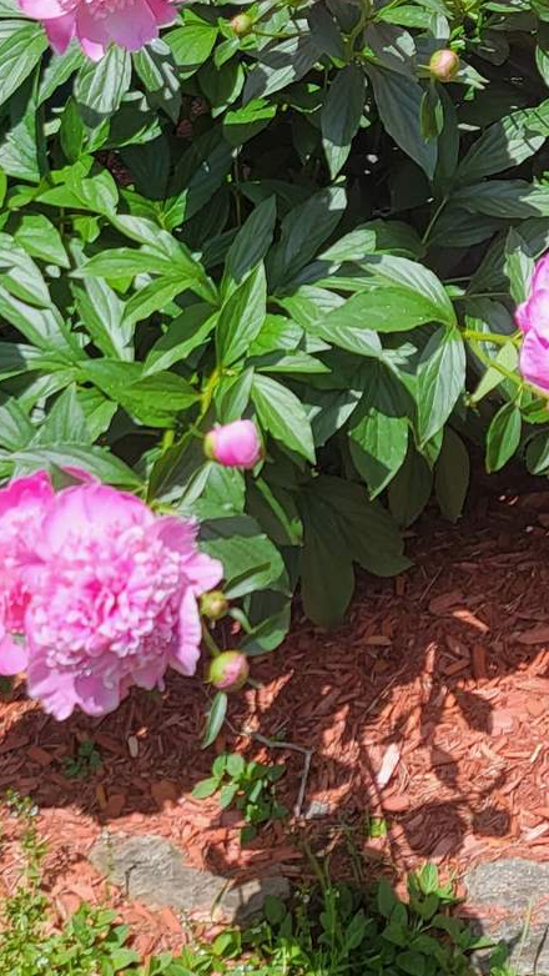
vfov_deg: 26.5
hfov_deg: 15.3
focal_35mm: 77
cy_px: 76
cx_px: 610
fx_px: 1992
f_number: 1.8
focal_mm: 6.7
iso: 16
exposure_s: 1/606
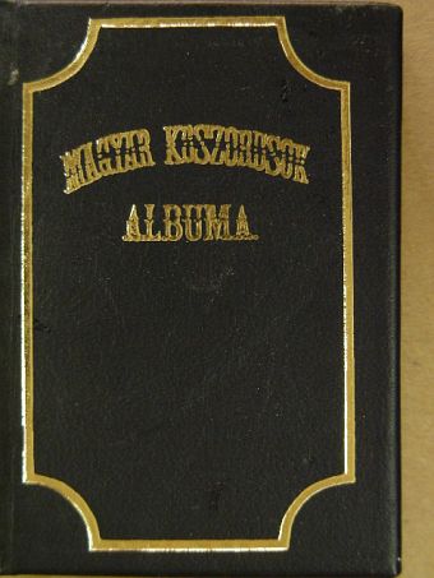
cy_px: 289
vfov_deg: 24.7
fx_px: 1320
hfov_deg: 18.7
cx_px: 217
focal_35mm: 79
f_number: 3.5
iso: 200
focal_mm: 13.2
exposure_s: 1/13.1
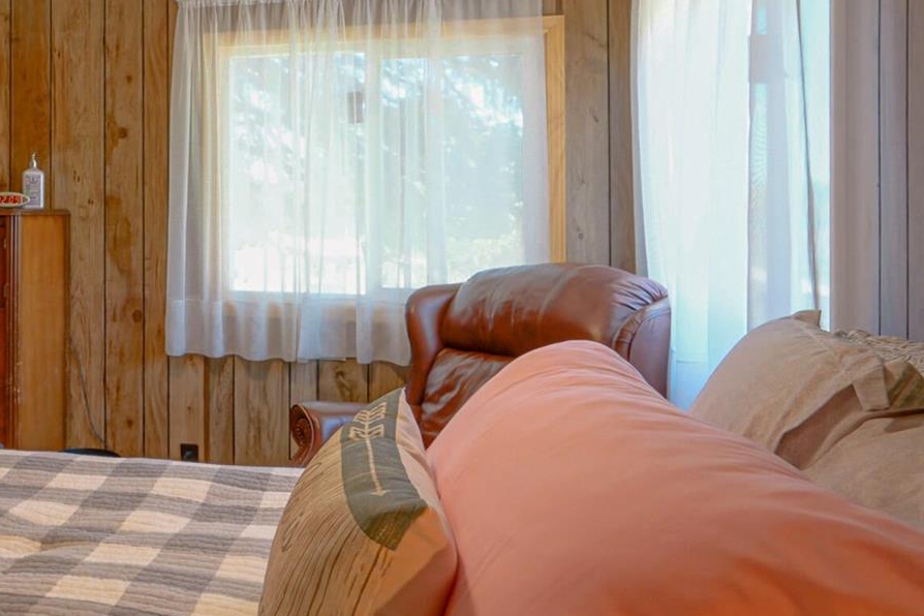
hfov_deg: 50.5
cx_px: 122
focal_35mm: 34
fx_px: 873
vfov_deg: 38.9
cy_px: 304
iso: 400
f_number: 11
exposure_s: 1/8
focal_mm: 19
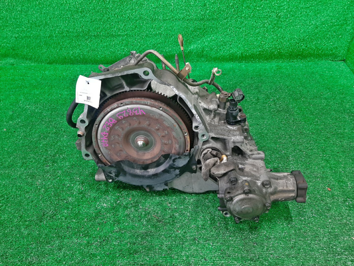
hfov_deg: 67.3
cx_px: 177
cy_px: 133
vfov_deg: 53.1
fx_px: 266
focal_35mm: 26
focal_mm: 3.93
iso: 141
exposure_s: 1/50
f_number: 1.7
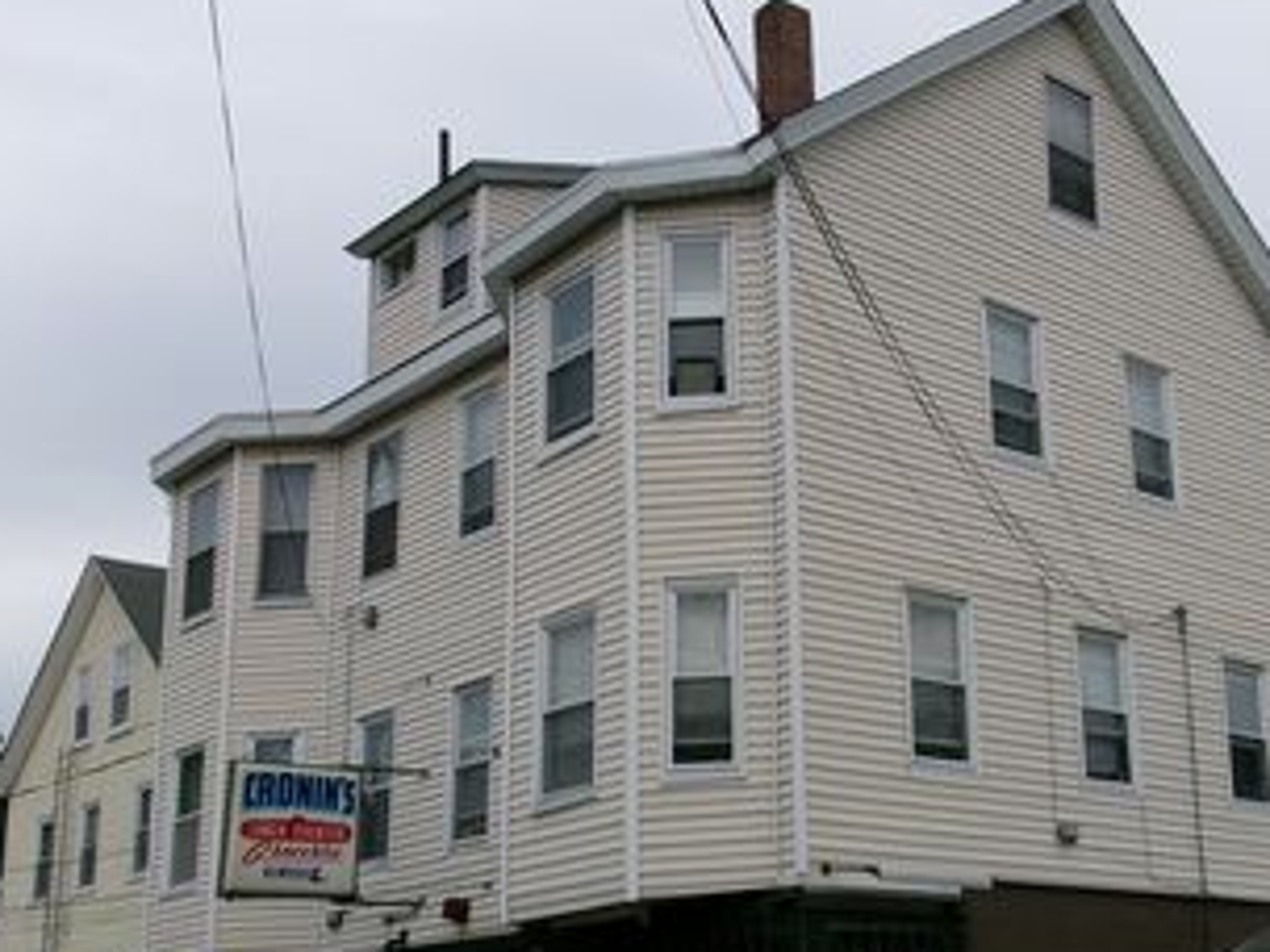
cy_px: 591
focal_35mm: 46
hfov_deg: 40.5
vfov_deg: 31.4
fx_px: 1688
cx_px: 886
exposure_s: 1/80
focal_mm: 5.1
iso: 100
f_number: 10.8
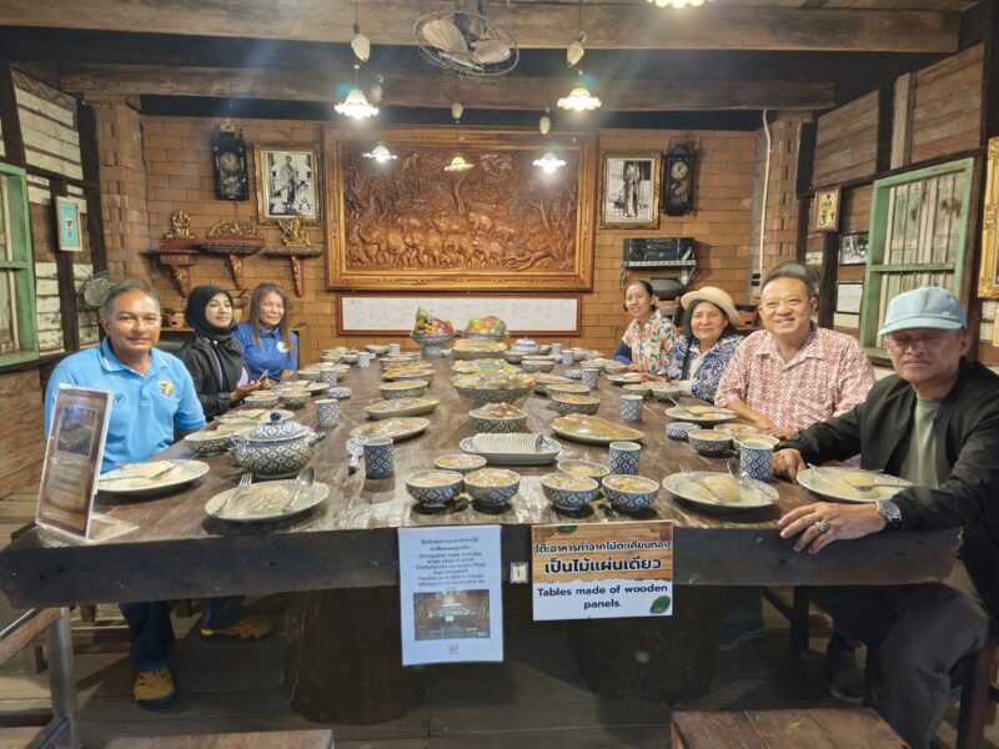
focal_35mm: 23
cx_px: 500
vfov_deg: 58.9
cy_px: 374
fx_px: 664
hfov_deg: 73.9
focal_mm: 5.35
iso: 2000
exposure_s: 1/25
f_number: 1.7
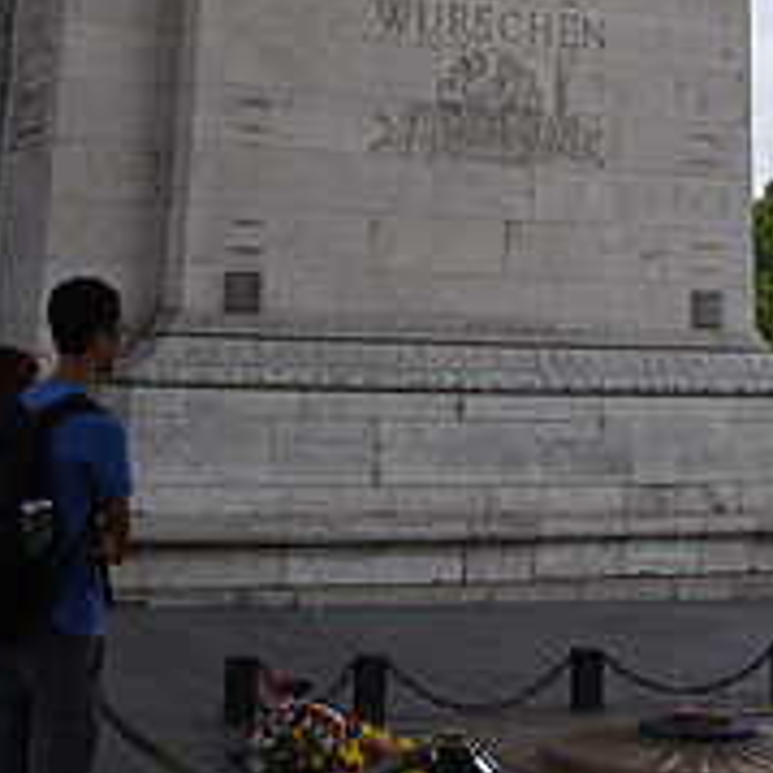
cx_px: 507
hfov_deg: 22.4
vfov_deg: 19.7
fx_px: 1945
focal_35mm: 77
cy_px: -358
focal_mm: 28
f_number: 20
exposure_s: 1/125
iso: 280
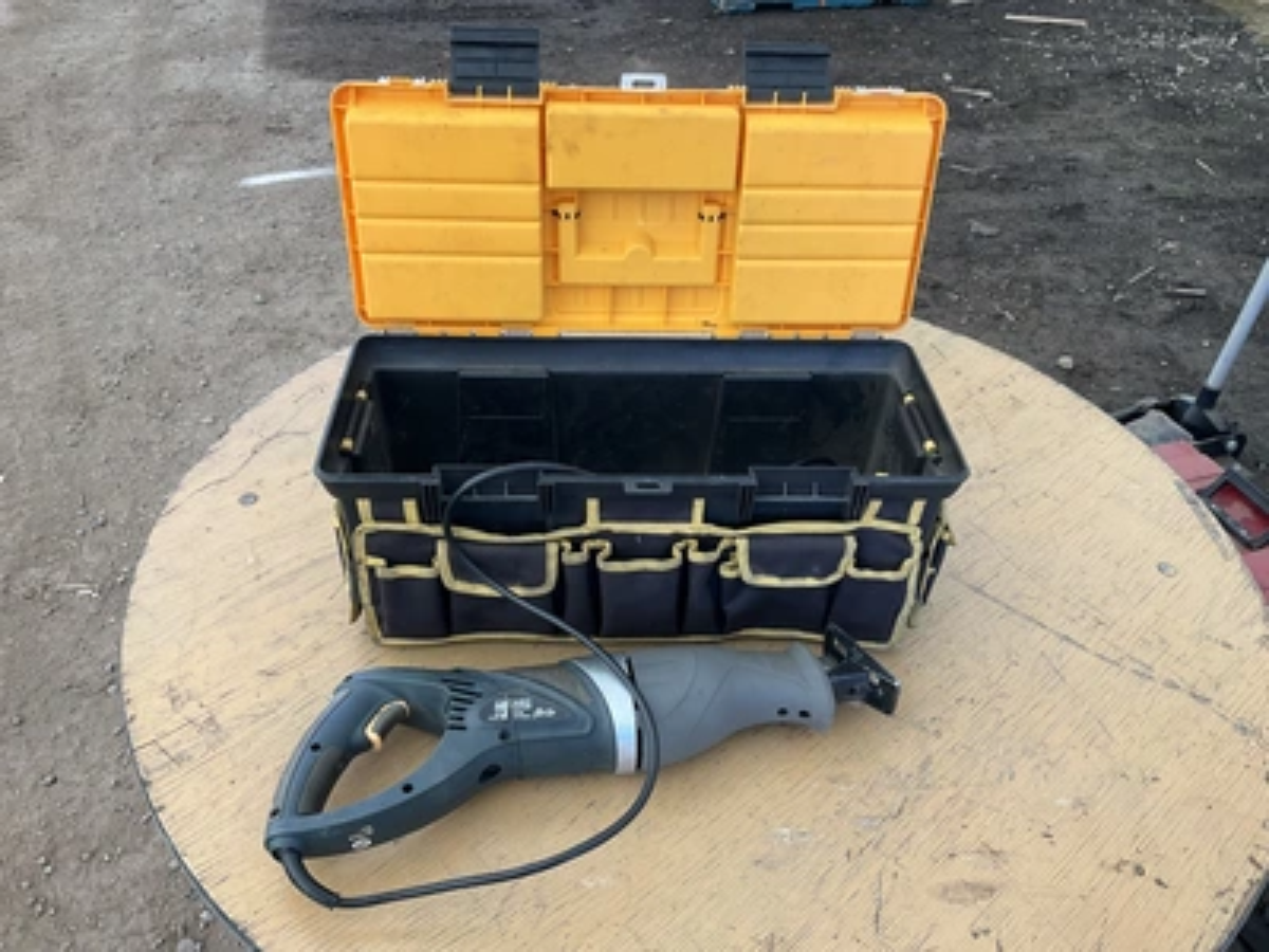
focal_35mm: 29
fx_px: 1063
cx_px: 634
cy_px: 476
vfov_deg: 48.2
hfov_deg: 61.7
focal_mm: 3
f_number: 1.8
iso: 32
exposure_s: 1/122
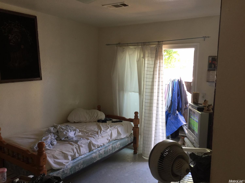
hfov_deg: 61.7
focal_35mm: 29
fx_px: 205
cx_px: 122
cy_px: 92
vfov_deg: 48.2
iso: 32
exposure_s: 1/15
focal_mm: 4.15
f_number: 2.2
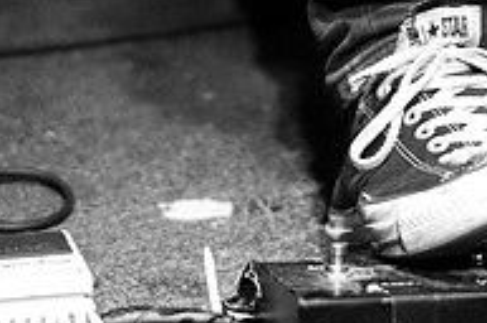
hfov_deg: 15.2
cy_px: 259
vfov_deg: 10.1
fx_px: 1823
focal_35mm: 135
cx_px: 136
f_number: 1.4
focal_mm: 30
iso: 1250
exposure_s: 1/80
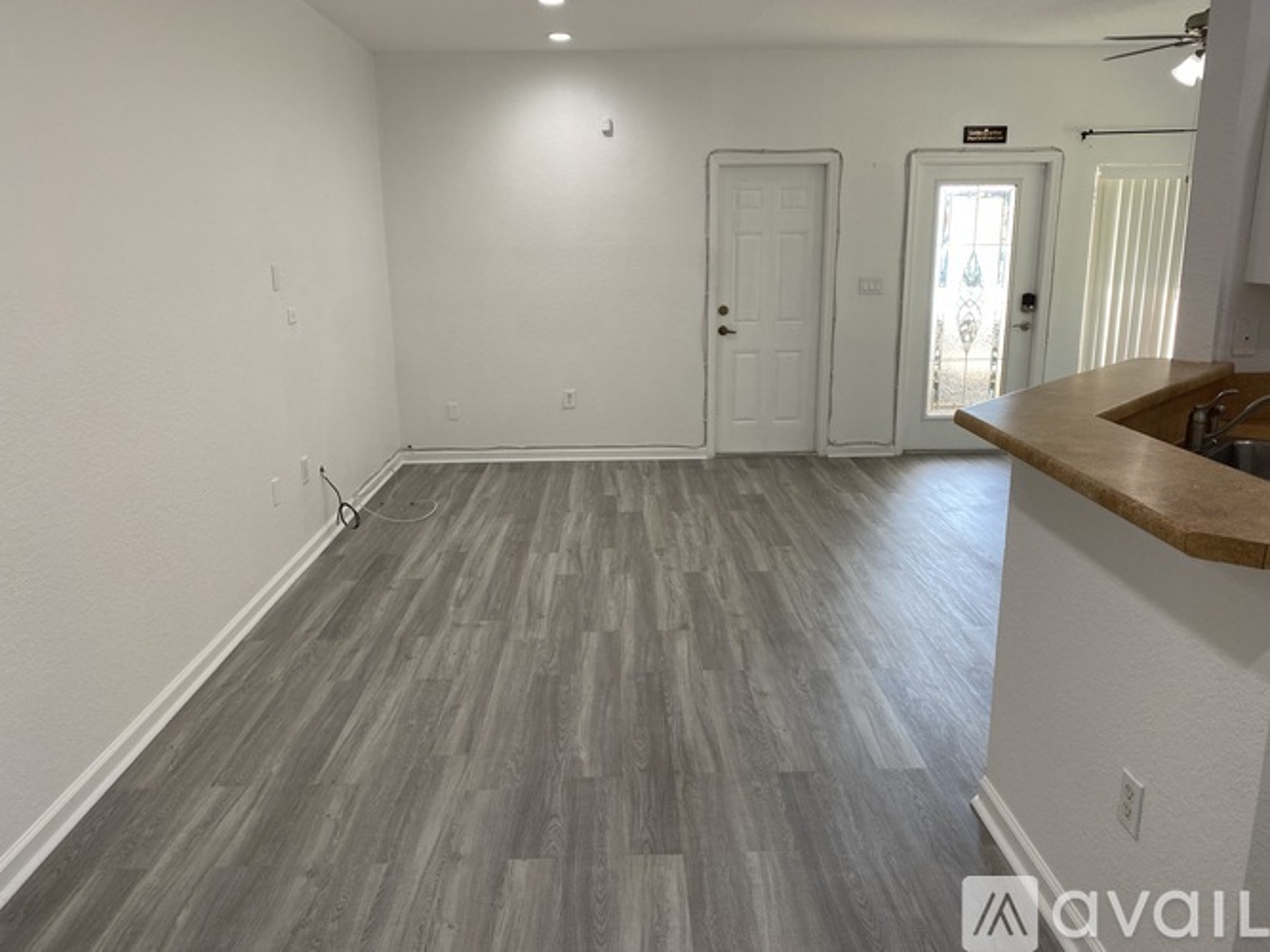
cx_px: 635
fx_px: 954
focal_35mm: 26
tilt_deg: -13.1
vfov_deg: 53.0
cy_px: 476
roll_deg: +0.7
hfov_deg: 67.3
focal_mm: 4.25
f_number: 1.8
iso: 80
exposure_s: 1/120
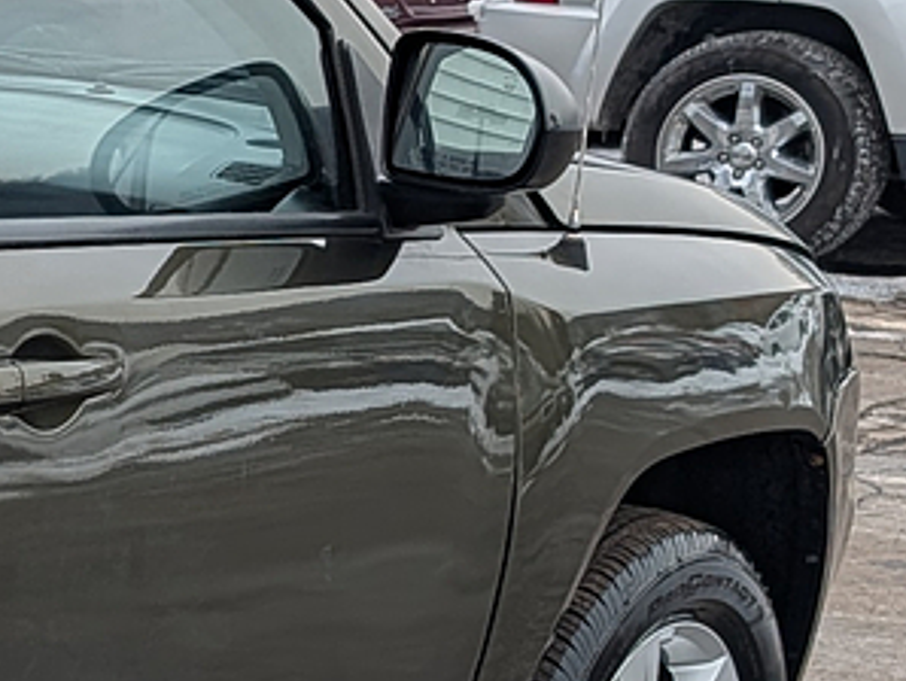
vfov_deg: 11.5
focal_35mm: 129
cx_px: -994
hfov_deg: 13.0
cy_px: 564
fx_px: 3379
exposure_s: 1/548
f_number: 1.68
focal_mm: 6.9
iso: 21
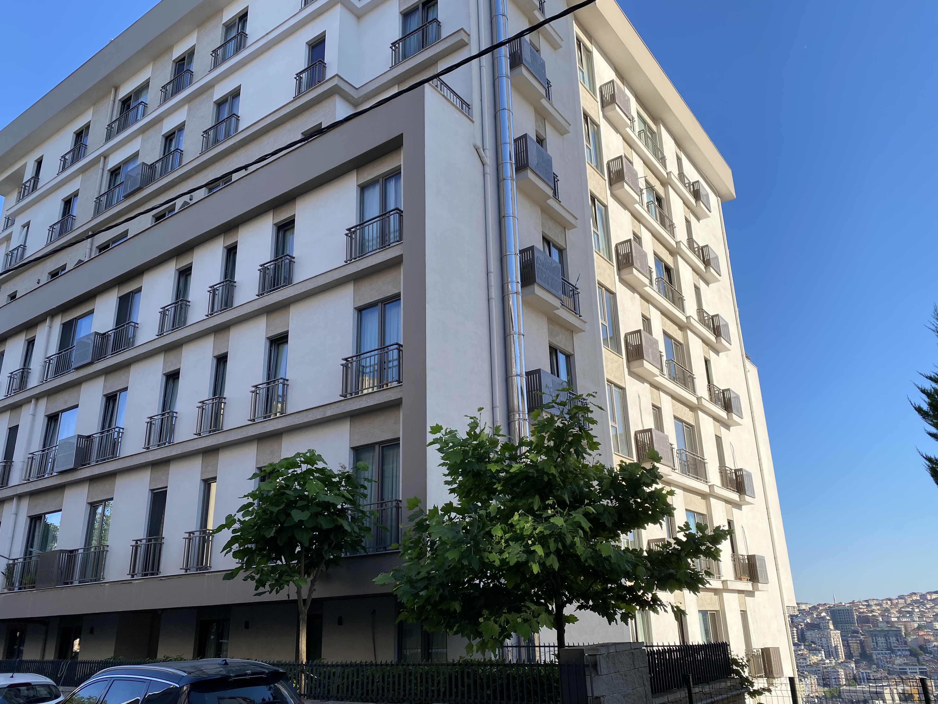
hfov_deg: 65.3
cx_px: 461
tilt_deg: +19.1
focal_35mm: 27
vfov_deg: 51.3
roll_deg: +0.6
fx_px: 732
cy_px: 362
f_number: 1.8
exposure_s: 1/1504
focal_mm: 4.25
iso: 32
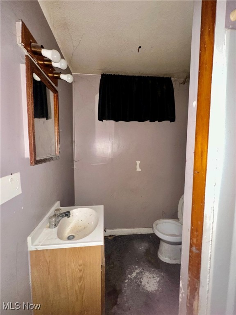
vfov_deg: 102.1
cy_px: 158
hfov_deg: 85.7
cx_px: 118
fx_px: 127
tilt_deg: -5.4
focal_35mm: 14
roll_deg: +1.3
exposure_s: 1/18
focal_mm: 2.22
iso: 160
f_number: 2.2
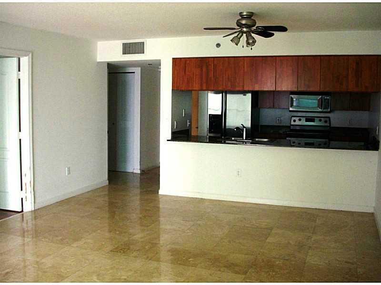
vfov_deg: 38.7
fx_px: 407
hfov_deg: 50.1
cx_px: 190
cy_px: 142
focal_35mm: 37
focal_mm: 6.2
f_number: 2.8
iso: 254
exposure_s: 1/50
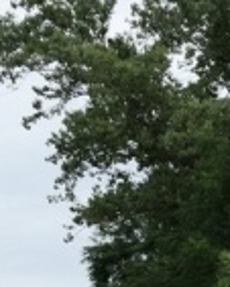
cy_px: 649
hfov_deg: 8.7
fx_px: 1504
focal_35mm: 177
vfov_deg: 9.8
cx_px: 124
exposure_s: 1/1300
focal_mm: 10.7
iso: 125
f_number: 2.8
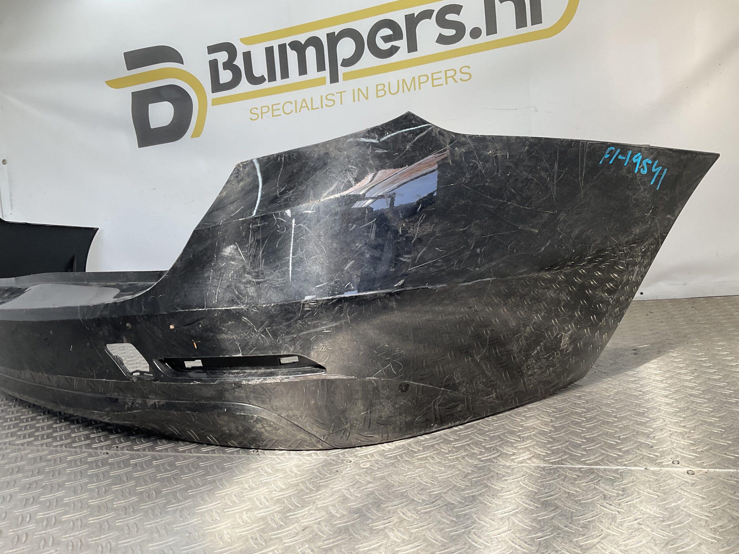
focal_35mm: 29
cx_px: 370
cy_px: 277
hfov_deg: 61.7
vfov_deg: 48.2
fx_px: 619
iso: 16
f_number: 1.8
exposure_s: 1/190
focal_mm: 3
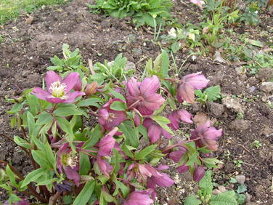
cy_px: 103
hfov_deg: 45.7
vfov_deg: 35.1
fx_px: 323
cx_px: 119
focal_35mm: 41
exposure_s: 1/180
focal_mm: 5.8
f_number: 2.8
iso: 80
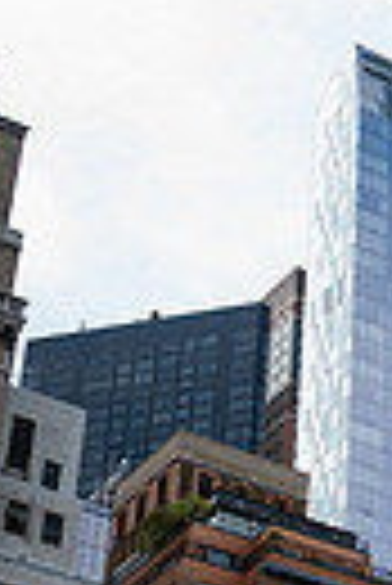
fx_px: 1971
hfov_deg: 10.8
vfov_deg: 16.8
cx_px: 662
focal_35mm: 121
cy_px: 117
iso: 50
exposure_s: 1/800
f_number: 4
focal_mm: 35
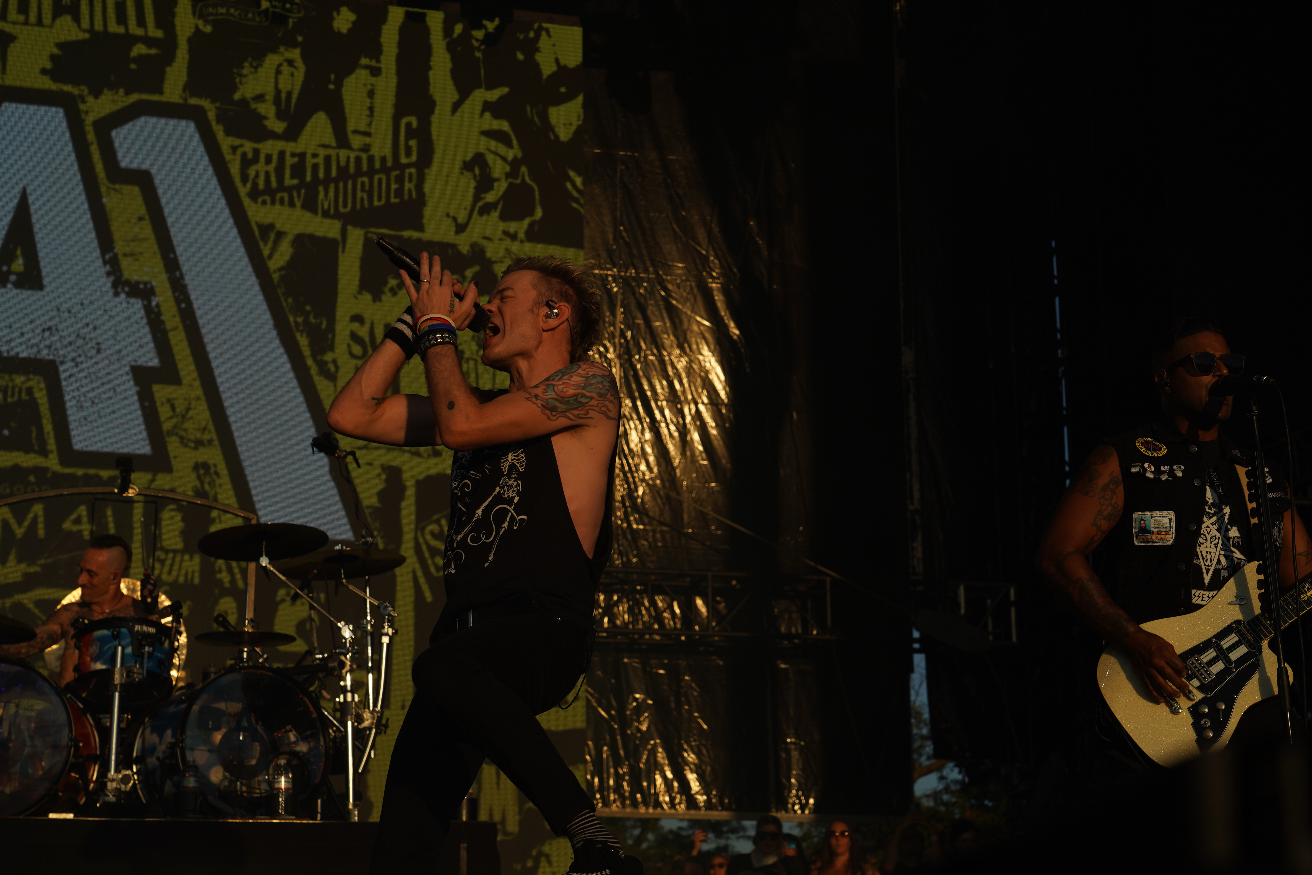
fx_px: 2259
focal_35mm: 62
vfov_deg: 21.9
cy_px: 438
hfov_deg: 32.4
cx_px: 656
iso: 100
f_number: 8
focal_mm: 62
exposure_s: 1/640
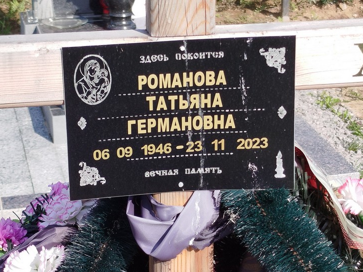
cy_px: 134
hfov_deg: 56.8
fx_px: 336
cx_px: 191
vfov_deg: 44.2
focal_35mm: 32
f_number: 1.7
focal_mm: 5.31
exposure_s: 1/467
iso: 50
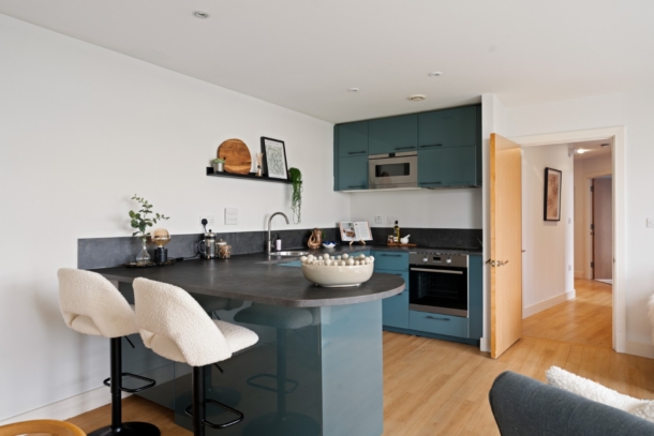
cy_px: 218
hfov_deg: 76.1
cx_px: 327
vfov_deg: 55.1
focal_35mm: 23
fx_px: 418
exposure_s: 1/2
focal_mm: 23
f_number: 8
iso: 400
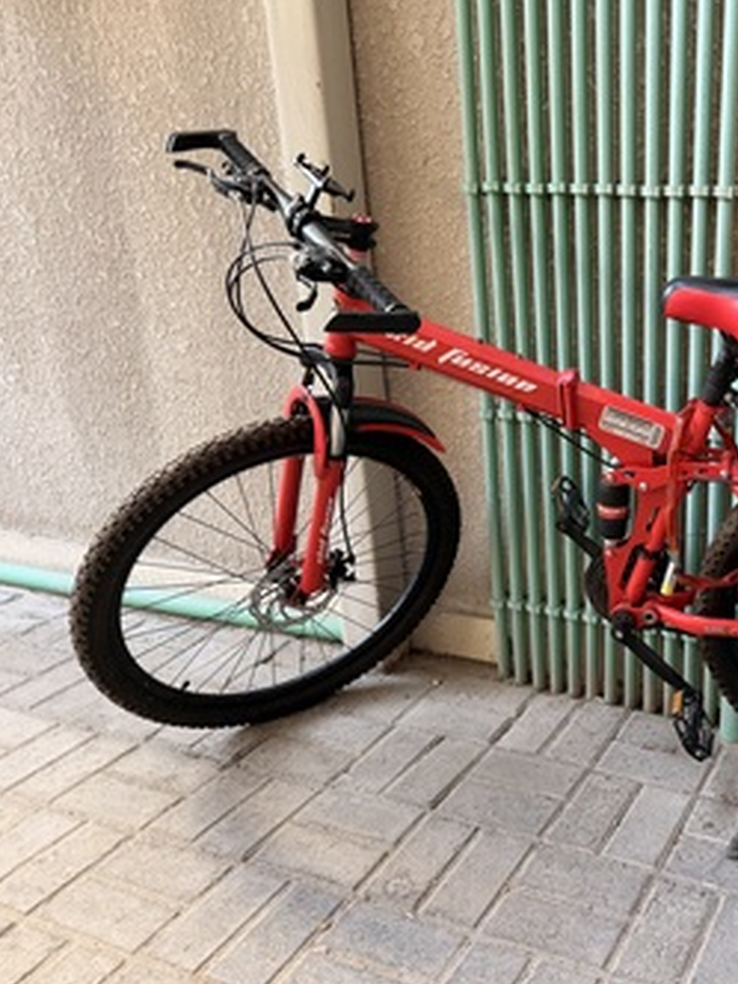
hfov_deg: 40.1
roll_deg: -0.3
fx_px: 938
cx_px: 648
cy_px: 499
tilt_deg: -18.5
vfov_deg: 55.4
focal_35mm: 33
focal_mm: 6.76
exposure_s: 1/64
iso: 200
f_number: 1.78
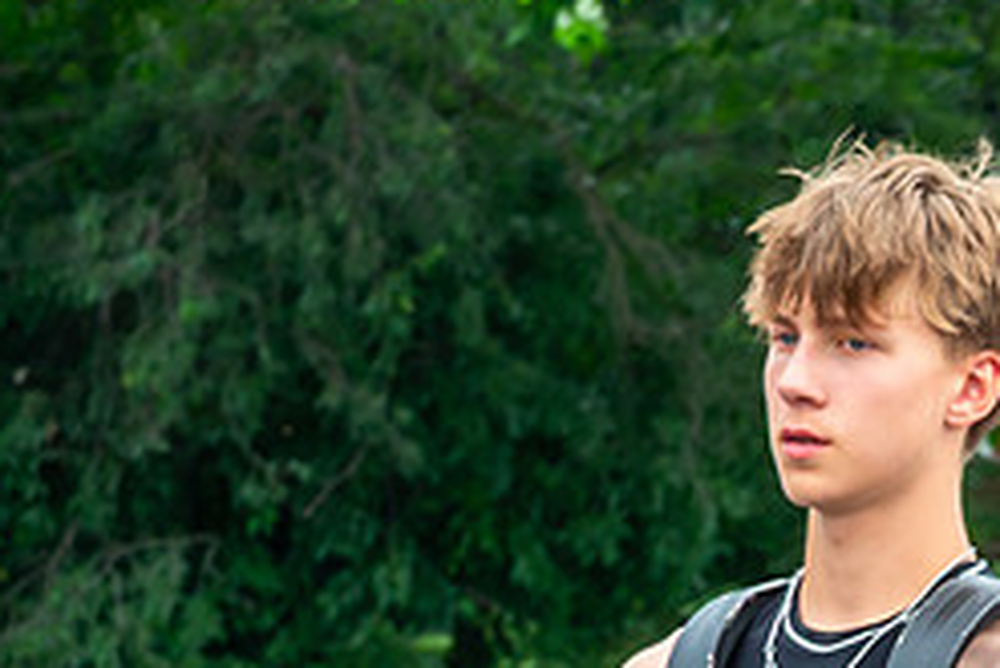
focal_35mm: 612
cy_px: 856
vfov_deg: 2.2
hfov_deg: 3.4
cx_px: 1727
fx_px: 17009
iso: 1250
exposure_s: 1/200
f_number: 13
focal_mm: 120
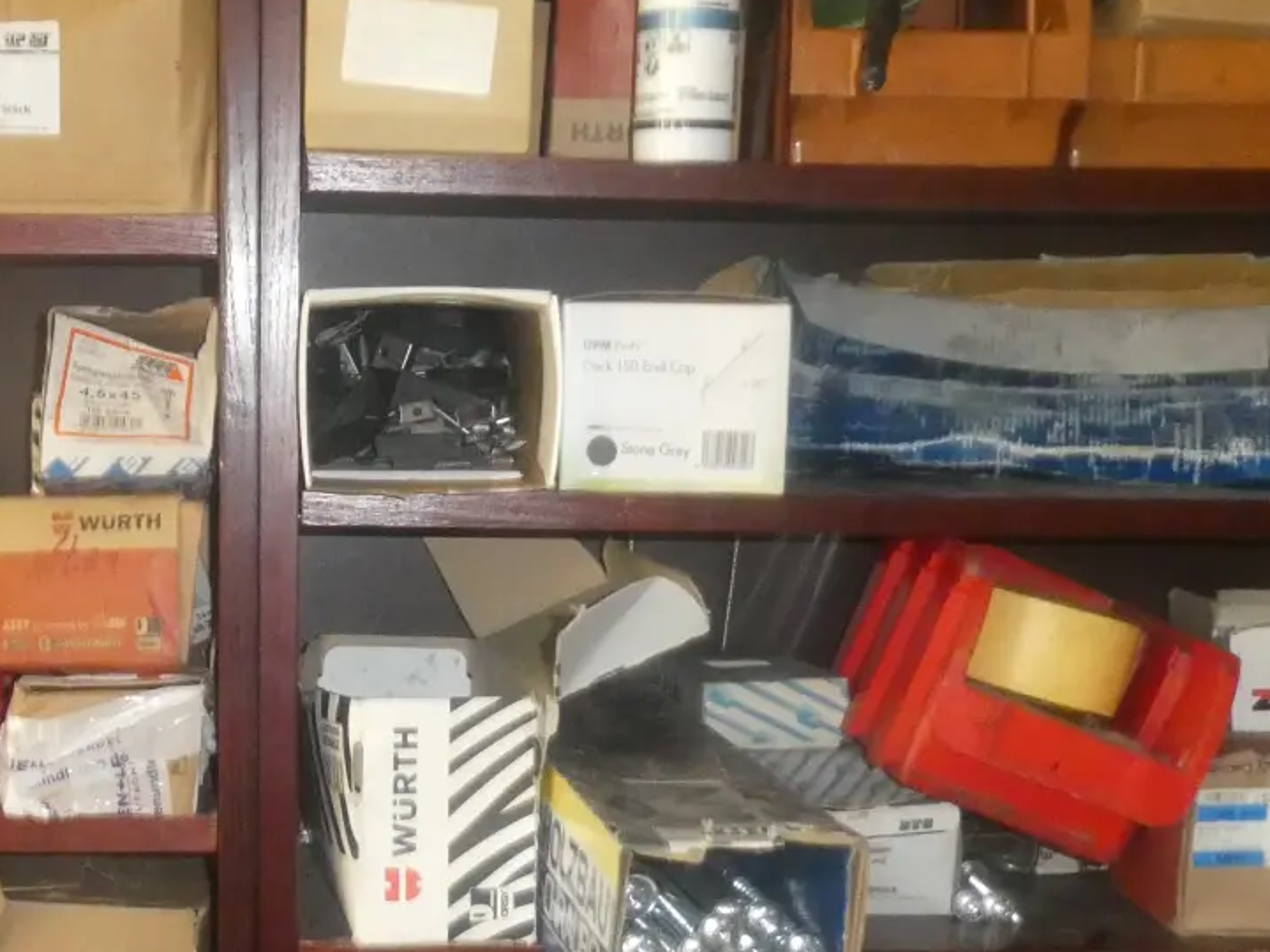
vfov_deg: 22.8
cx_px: 284
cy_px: 666
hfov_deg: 29.7
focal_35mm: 64
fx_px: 2348
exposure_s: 1/60
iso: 800
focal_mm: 4.3
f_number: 3.3
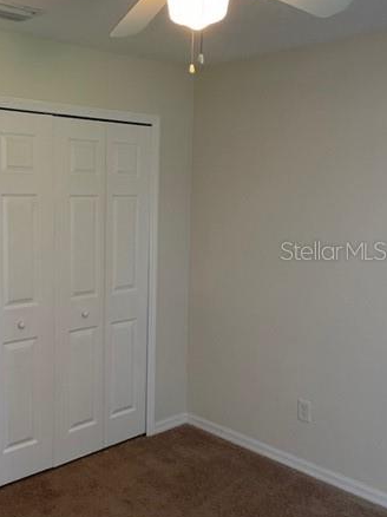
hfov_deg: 37.0
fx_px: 567
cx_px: 109
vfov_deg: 49.0
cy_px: 250
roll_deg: -0.8
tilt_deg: -4.4
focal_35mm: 38
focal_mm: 4.2
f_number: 1.6
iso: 200
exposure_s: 1/60
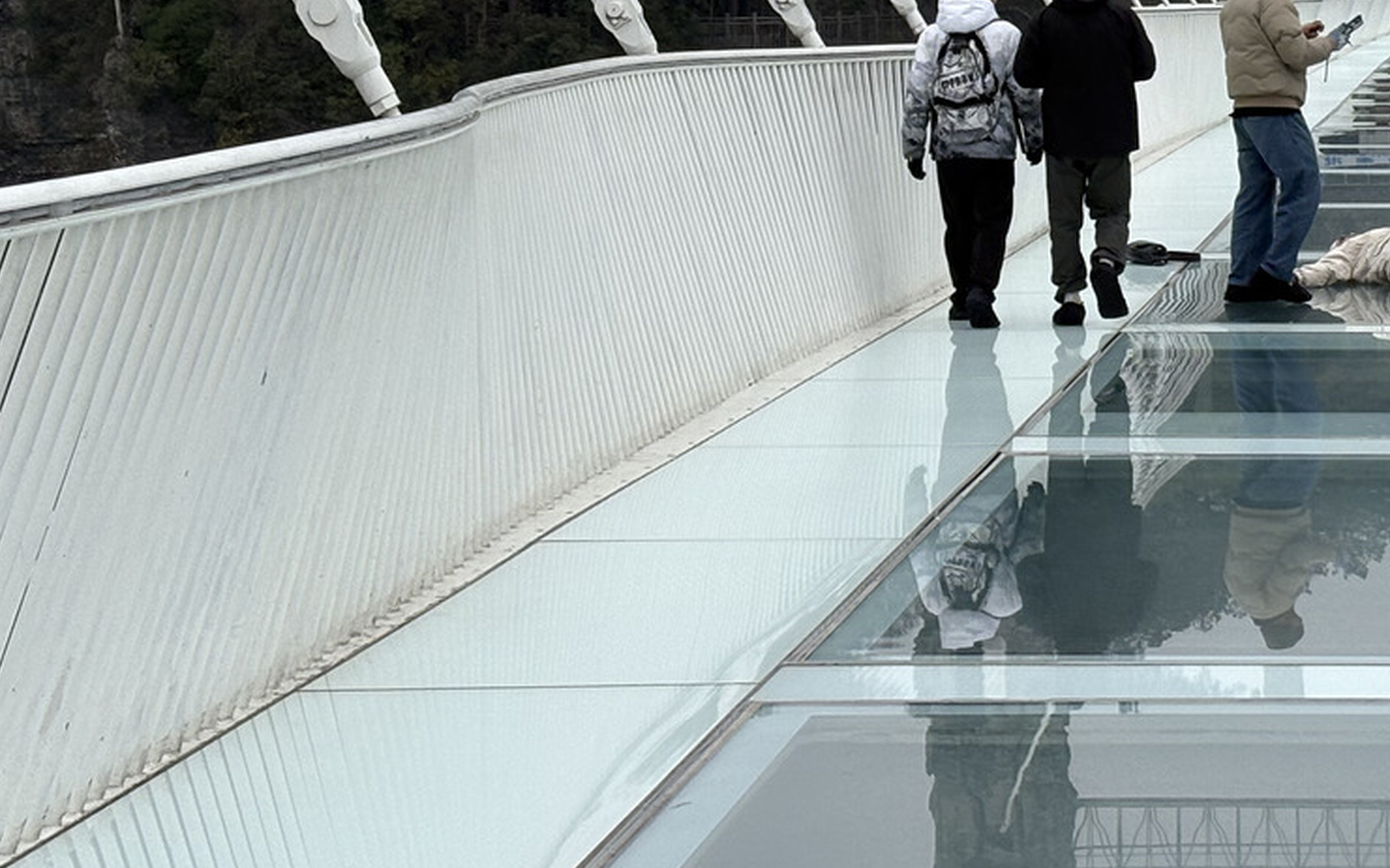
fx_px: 4508
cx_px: 1210
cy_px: -101
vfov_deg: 10.9
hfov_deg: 17.3
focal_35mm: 119
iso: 32
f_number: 1.6
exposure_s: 1/2075
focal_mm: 5.96
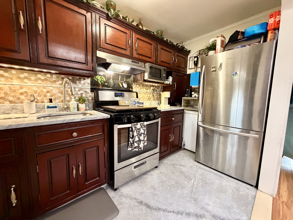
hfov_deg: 102.1
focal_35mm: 14
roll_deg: -2.5
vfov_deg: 85.7
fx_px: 119
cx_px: 146
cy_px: 110
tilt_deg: -4.8
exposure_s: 1/60
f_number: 2.2
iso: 640
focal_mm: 2.22
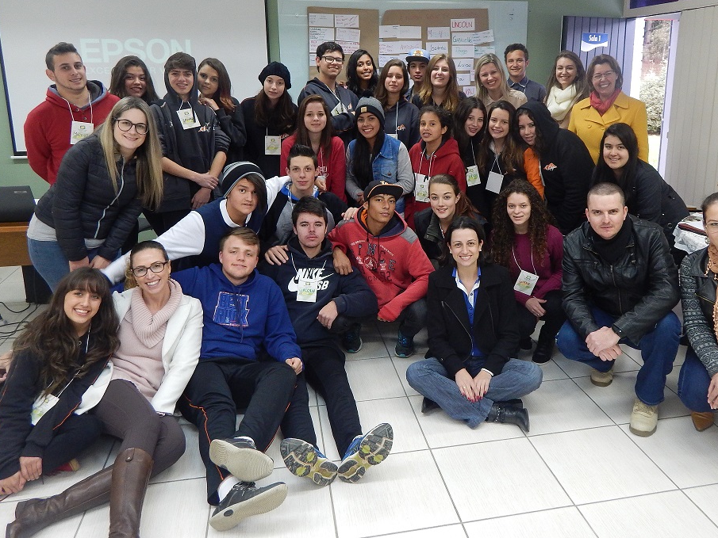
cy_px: 209
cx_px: 398
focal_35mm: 28
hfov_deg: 63.3
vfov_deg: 49.4
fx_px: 581
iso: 220
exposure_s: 1/30
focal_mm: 4
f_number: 3
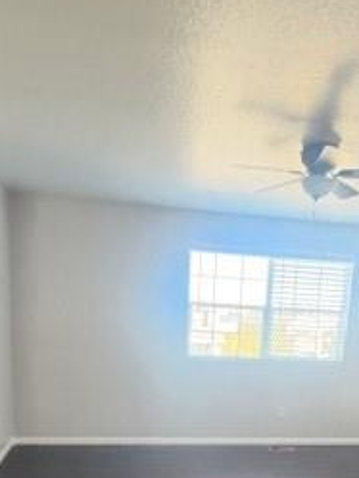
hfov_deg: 39.6
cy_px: 407
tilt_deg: -8.7
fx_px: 497
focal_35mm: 36
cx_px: 207
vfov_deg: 47.4
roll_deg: -2.6
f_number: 2.2
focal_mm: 2.22
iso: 640
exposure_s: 1/60
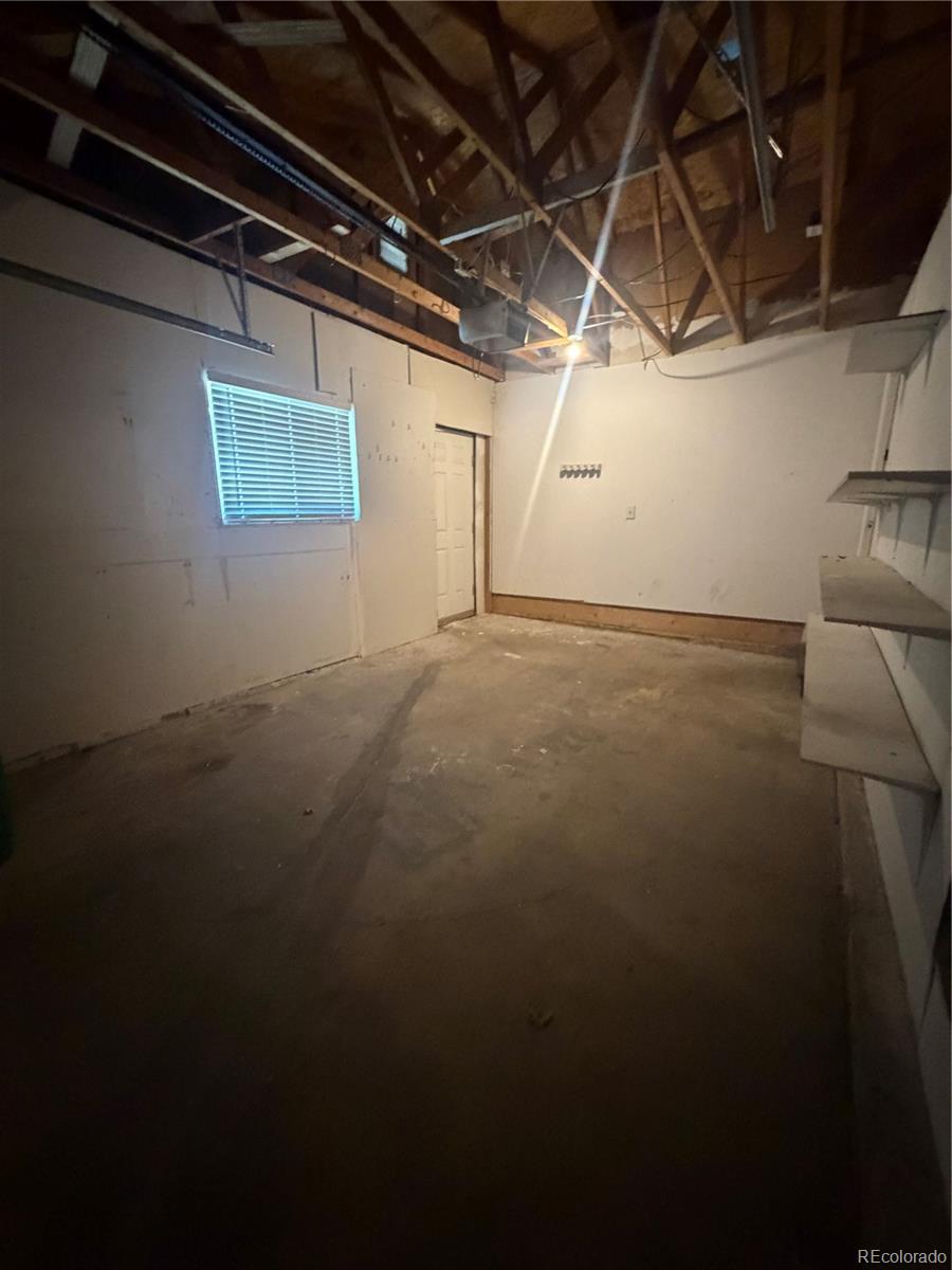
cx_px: 476
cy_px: 635
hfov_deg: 85.7
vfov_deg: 102.1
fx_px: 513
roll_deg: -1.1
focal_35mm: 14
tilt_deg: -9.2
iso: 1250
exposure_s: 1/40
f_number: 2.2
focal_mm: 2.22
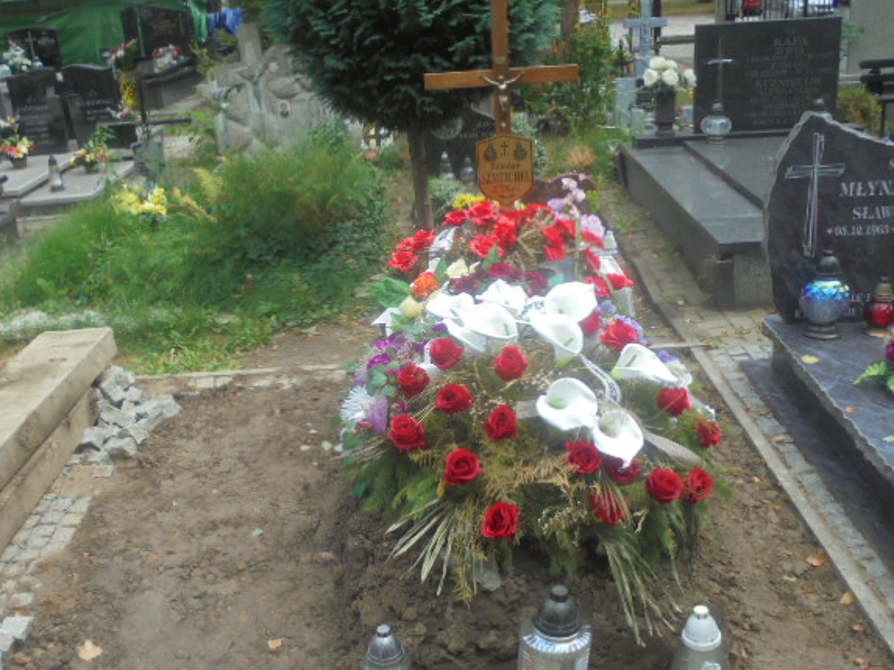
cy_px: 336
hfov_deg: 49.0
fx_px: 981
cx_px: 410
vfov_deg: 37.7
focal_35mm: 38
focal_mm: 6.1
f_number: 4
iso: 100
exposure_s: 1/160
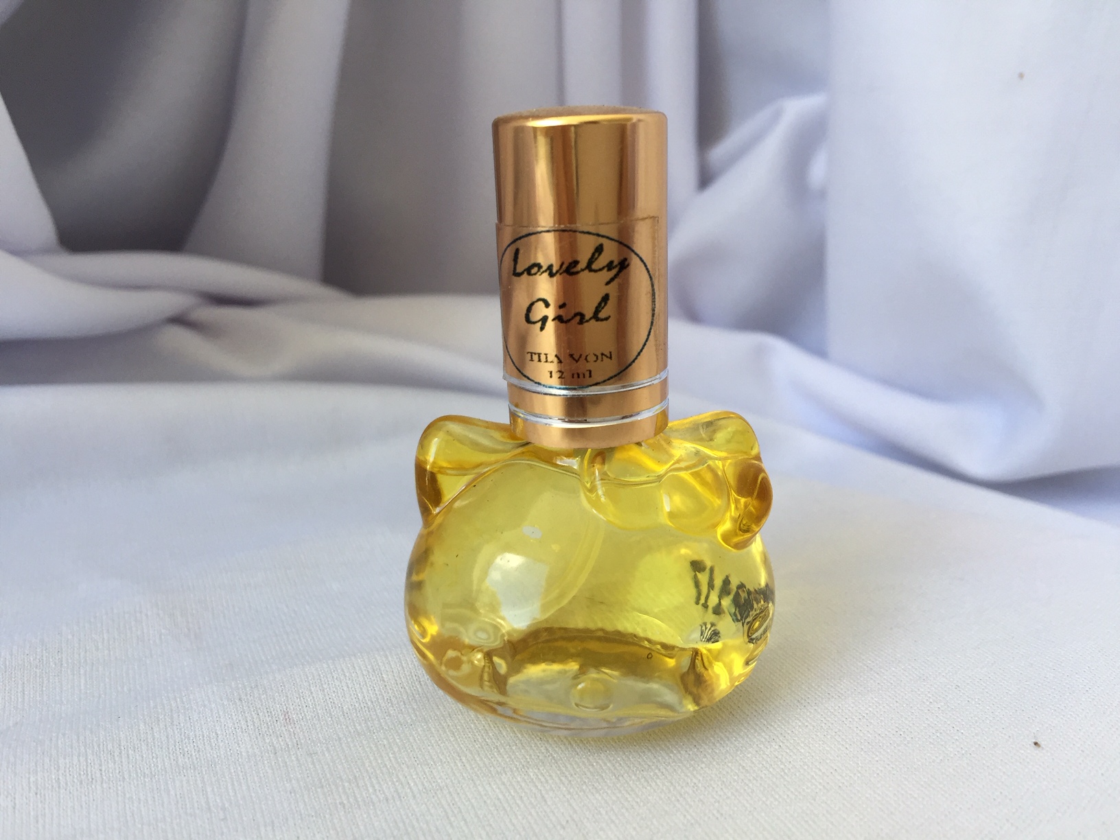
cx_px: 560
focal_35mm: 29
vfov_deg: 48.2
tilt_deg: -17.3
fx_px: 938
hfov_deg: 61.7
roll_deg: -0.8
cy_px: 420
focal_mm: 4.15
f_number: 2.2
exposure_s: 1/100
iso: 50
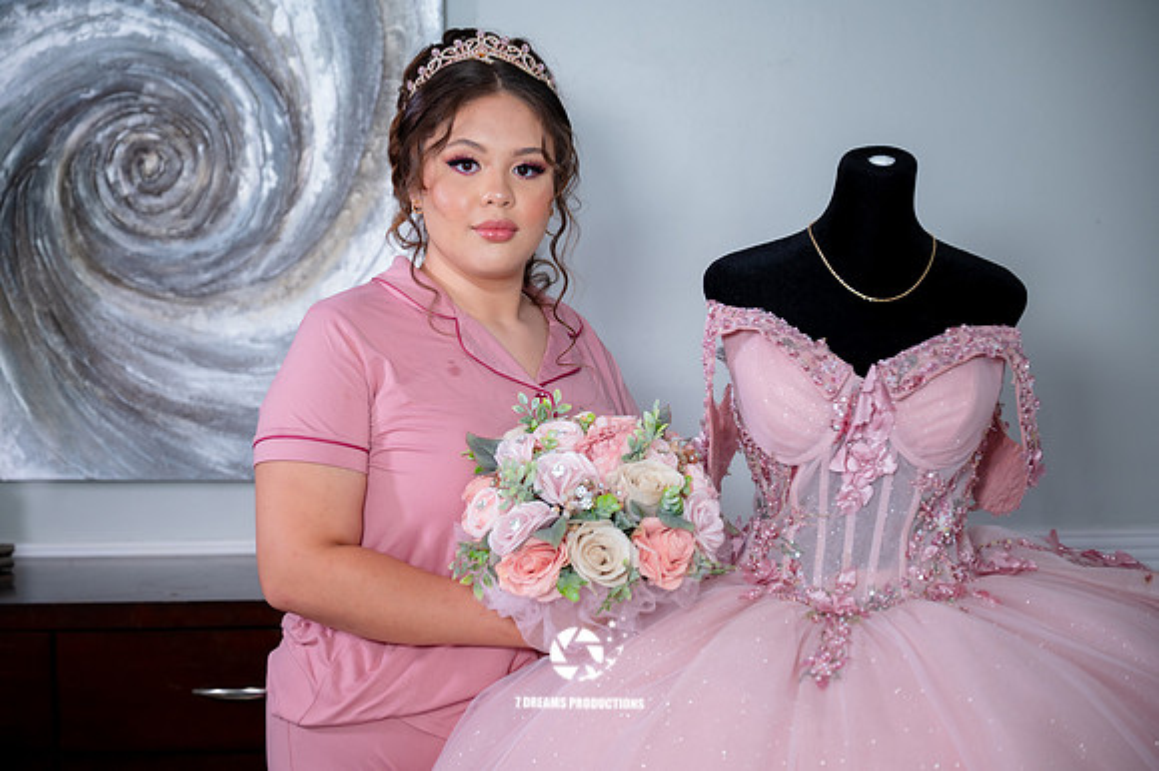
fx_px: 2296
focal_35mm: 71
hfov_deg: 28.3
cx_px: 569
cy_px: 393
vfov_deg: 19.1
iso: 800
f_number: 2.8
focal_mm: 70
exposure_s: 1/60
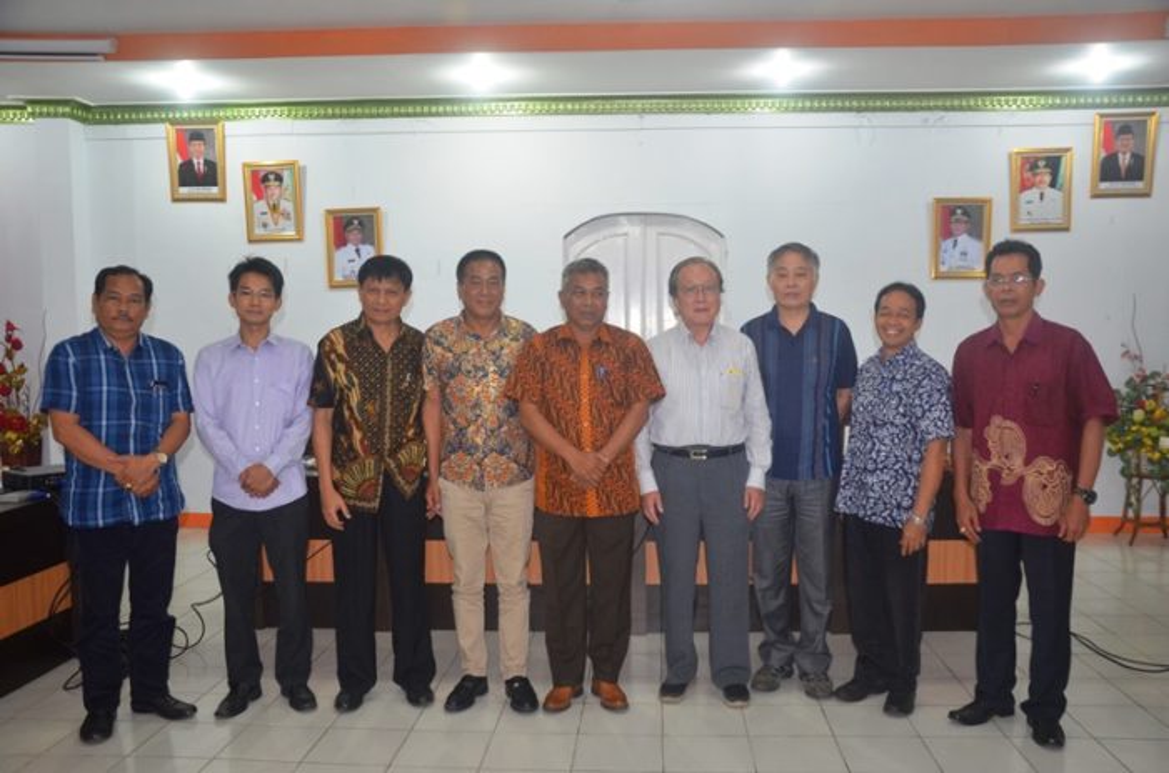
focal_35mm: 32
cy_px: 386
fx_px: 1021
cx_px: 584
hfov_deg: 59.6
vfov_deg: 41.5
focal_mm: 21
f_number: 3.8
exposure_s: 1/60
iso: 800
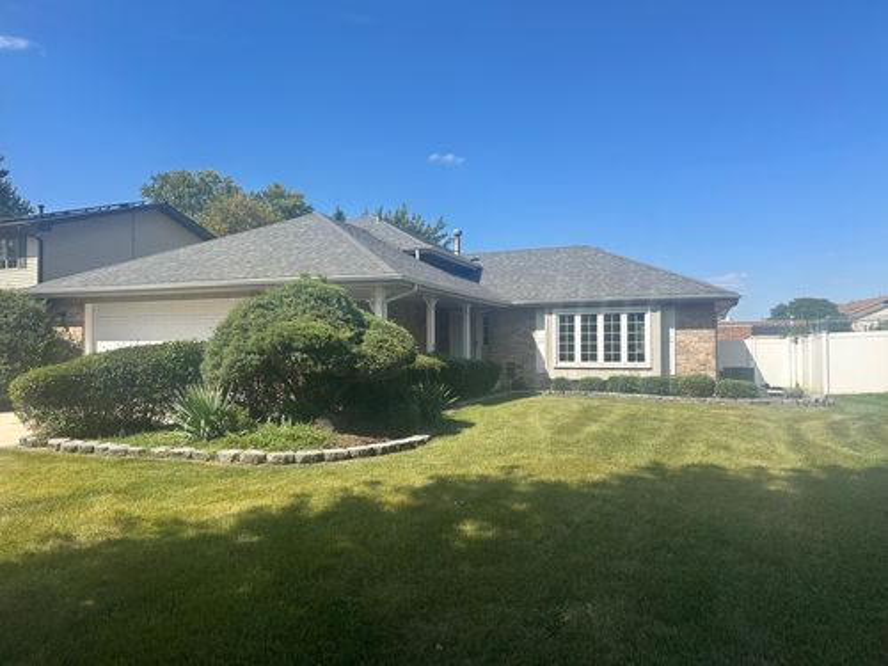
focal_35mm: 24
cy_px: 333
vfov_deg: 56.8
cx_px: 444
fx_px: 616
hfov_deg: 71.6
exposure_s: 1/3597
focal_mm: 6.86
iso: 80
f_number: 1.78
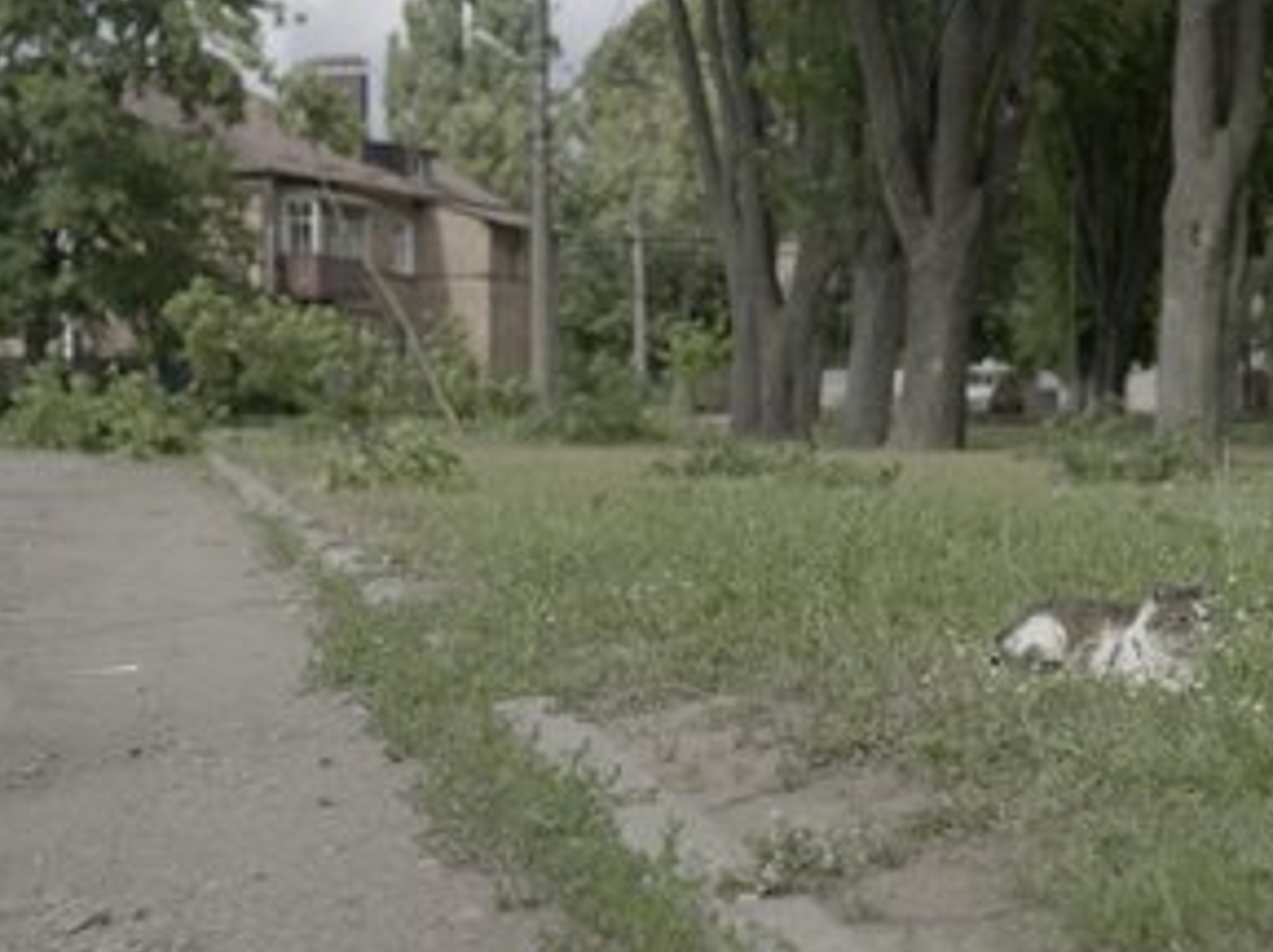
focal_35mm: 64
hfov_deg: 30.2
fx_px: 2351
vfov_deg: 22.9
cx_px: 806
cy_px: 394
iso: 640
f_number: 3.2
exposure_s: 1/50
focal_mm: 48
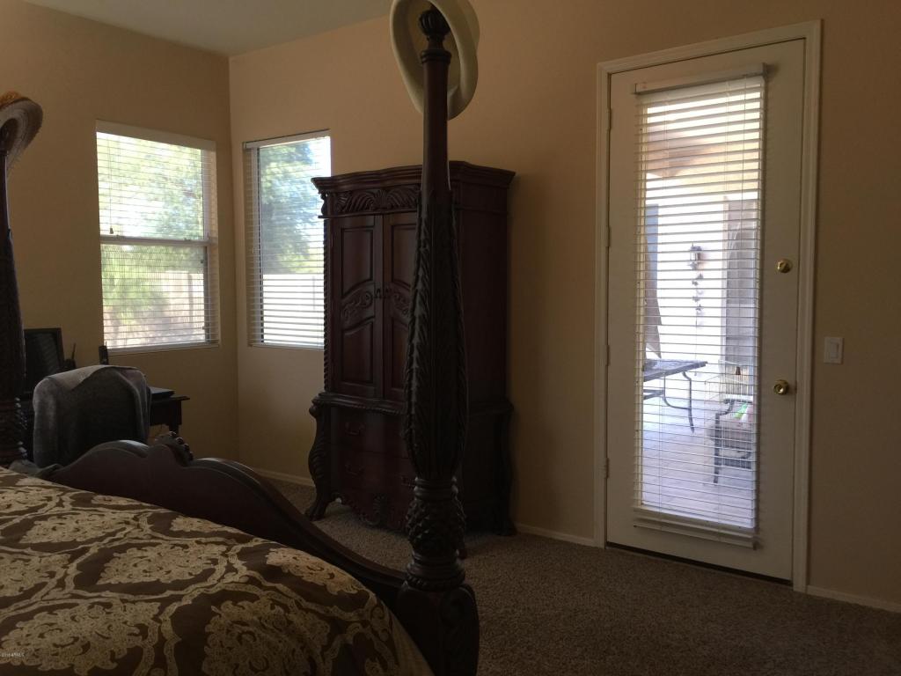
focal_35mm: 29
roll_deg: +0.2
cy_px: 338
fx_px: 755
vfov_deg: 48.2
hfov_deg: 61.7
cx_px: 450
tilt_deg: -4.1
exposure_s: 1/30
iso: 40
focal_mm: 4.15
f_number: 2.2
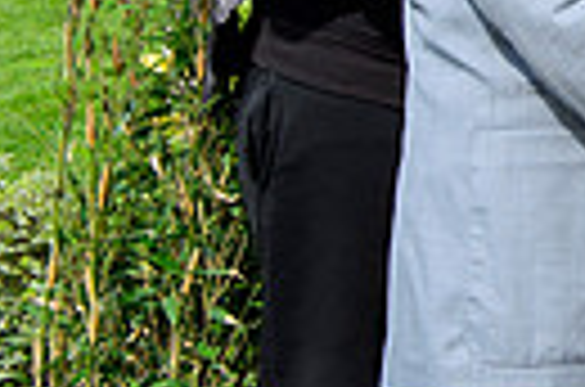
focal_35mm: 170
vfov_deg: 7.8
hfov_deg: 10.8
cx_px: 1264
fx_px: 2756
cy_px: -261
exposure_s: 1/250
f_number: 8
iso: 200
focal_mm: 38
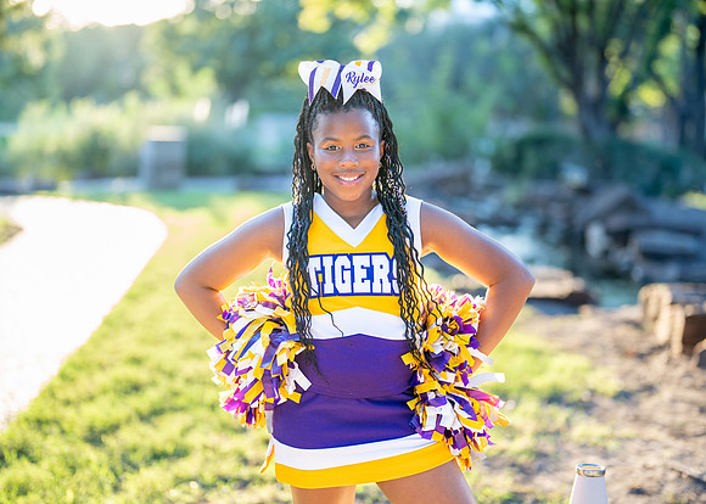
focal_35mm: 63
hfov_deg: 31.2
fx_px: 1263
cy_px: 242
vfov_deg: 22.6
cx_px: 370
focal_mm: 50
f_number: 1.2
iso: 250
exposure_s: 1/400
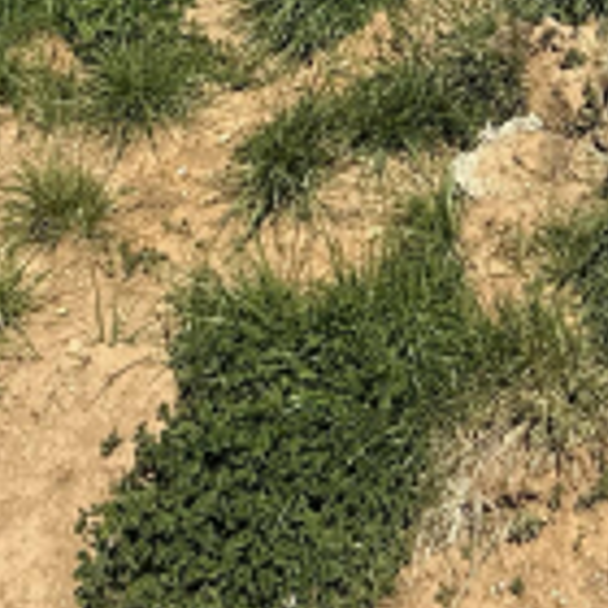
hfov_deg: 28.8
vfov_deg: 20.9
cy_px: -460
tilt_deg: -4.1
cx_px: 419
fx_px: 1172
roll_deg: +0.2
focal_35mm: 59
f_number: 2.2
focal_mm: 2.22
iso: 50
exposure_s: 1/3125
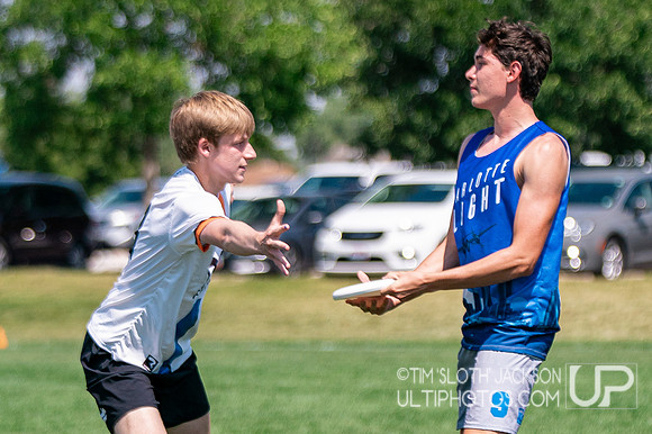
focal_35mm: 303
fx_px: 5492
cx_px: 453
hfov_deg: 6.8
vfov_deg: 4.5
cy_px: 354
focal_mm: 115
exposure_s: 1/6400
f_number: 2.8
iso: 320
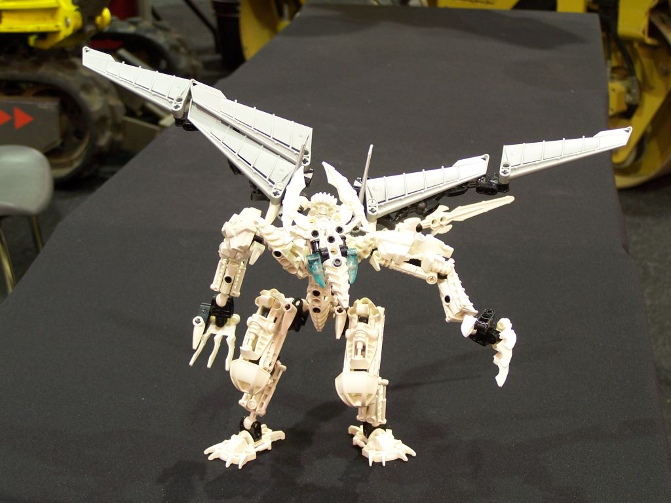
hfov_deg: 26.0
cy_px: 252
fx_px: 1454
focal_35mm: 75
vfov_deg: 19.6
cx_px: 336
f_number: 3.2
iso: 80
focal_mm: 12.4
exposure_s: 1/2
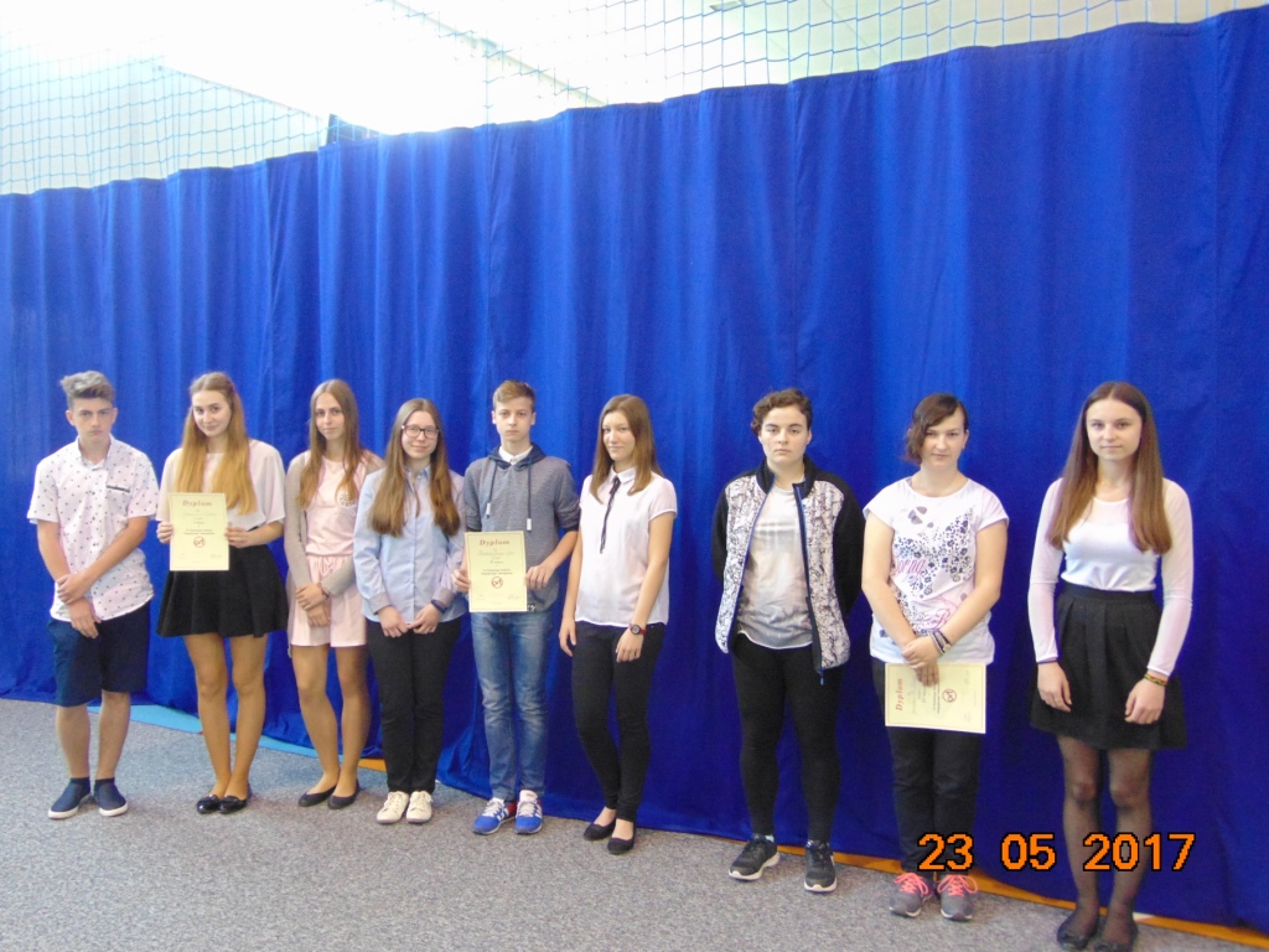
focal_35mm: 30
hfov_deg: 60.0
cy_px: 476
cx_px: 634
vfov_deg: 46.8
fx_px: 1100
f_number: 3.1
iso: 400
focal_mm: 5.4
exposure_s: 1/30
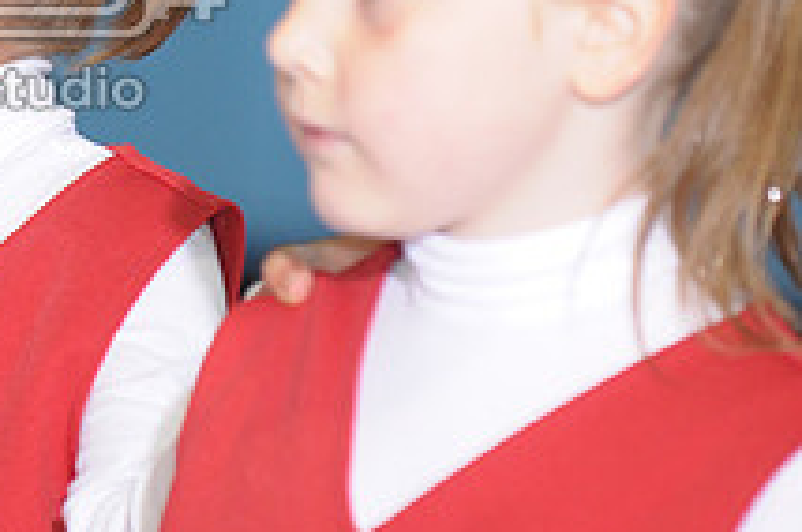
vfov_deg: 2.2
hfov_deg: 3.4
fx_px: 13569
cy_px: -47
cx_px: -259
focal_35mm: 610
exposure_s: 1/125
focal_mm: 150
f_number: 2.8
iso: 500
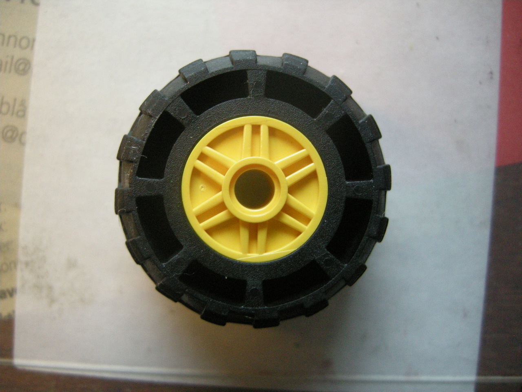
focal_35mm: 36
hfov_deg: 51.4
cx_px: 261
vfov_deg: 39.7
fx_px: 543
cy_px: 196
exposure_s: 1/38.4
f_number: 2.7
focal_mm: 7.5
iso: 400
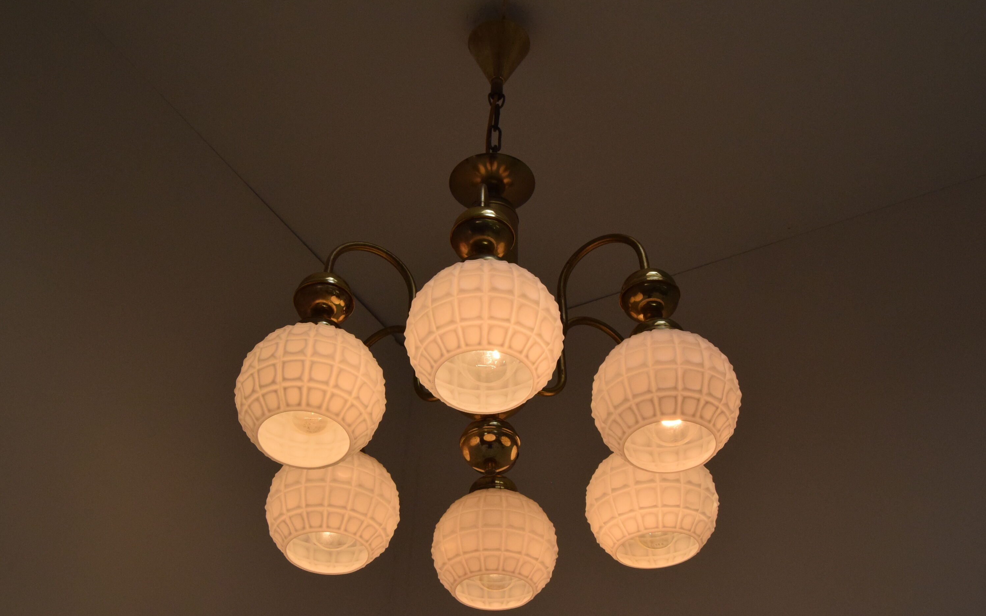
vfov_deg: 26.3
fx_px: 1317
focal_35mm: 49
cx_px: 493
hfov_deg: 41.1
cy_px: 311
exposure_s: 1/640
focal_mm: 32
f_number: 13
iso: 1600
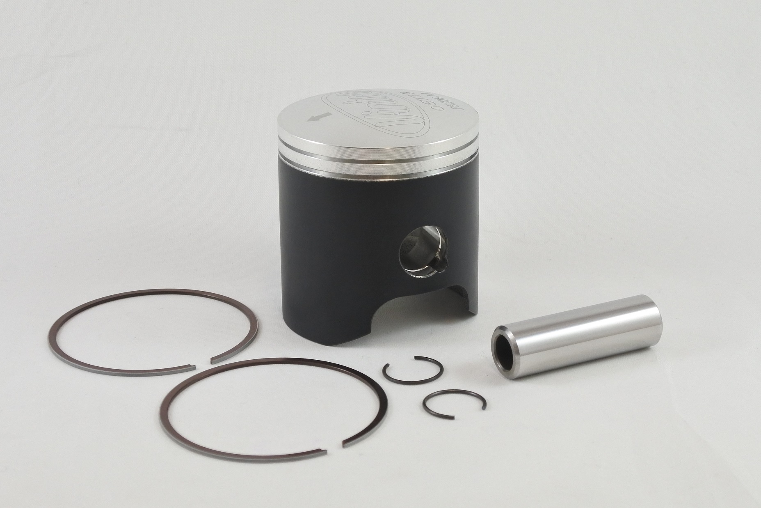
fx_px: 1015
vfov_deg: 28.1
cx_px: 380
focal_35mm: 48
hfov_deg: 41.1
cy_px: 254
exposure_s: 1/160
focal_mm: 18
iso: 400
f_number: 4.5
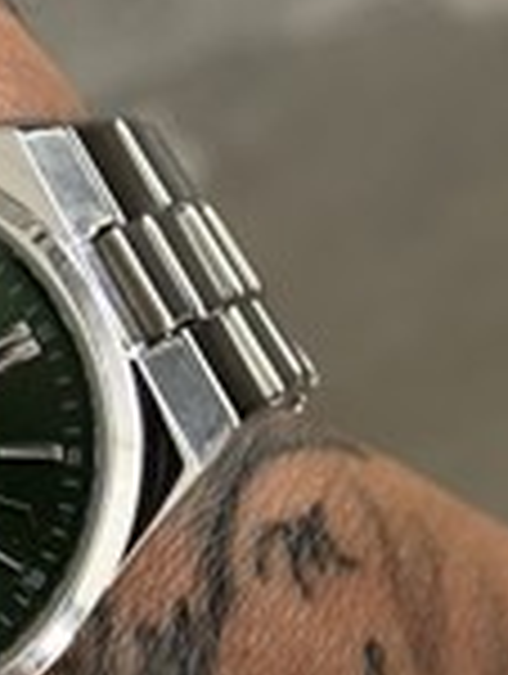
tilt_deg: -61.0
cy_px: 360
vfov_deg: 7.7
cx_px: -13
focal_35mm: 256
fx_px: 4995
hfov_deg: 5.8
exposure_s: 1/60
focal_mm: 6.76
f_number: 1.78
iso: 160
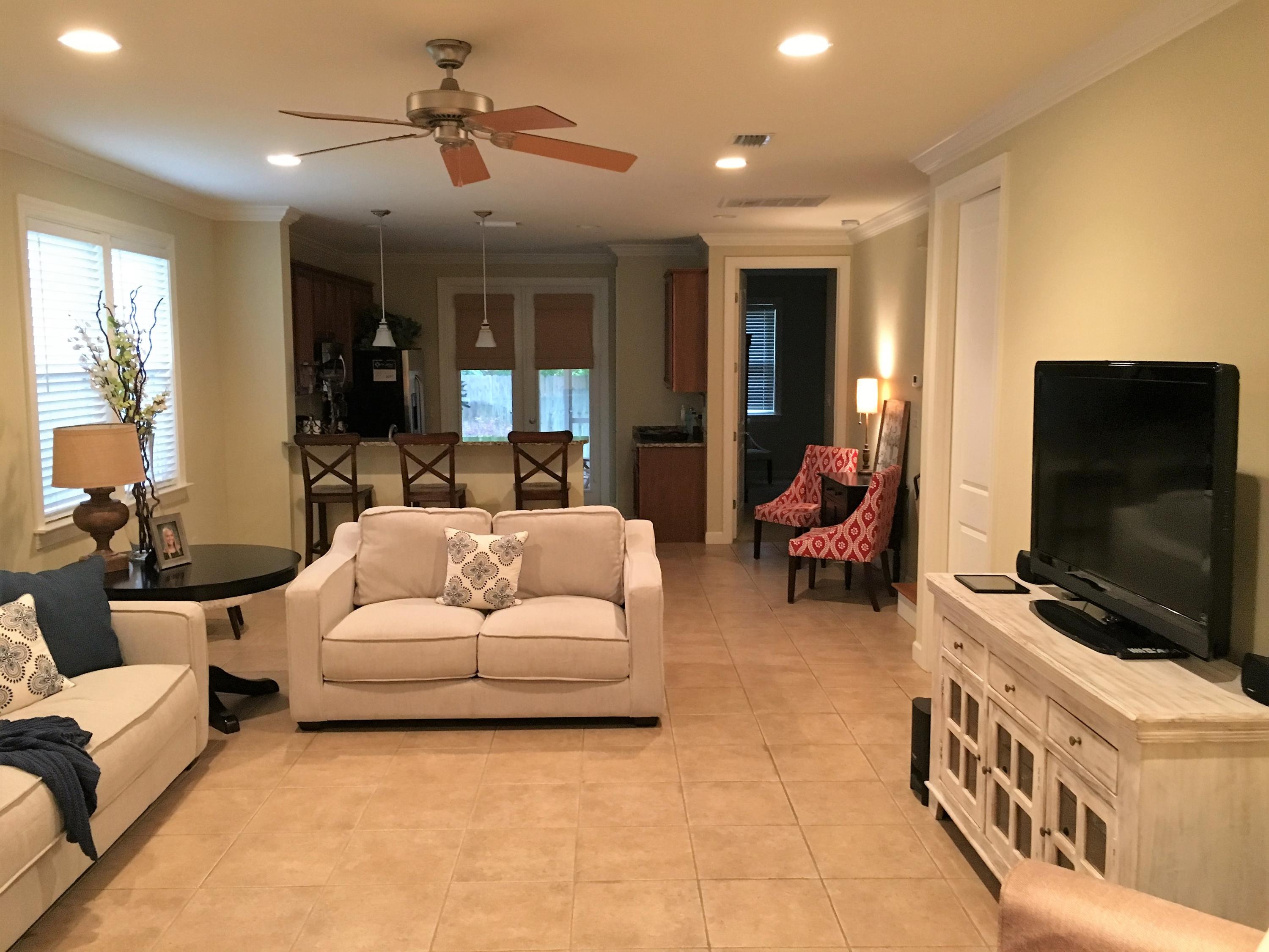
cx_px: 634
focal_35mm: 29
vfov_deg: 48.2
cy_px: 476
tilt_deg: -6.6
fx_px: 1063
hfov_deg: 61.7
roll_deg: +0.2
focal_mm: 4.15
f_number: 2.2
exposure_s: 1/17
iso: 200
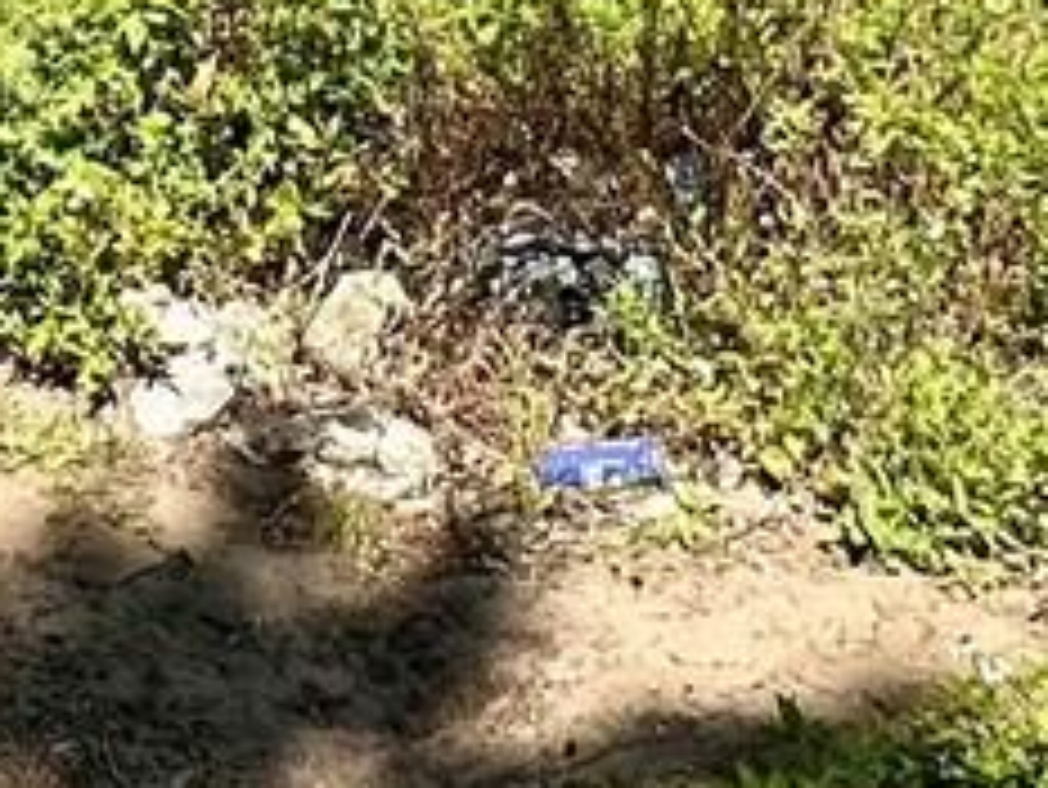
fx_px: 2908
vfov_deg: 14.2
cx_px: -99
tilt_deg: -7.1
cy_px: -464
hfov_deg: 19.6
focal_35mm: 96
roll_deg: -0.2
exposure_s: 1/1208
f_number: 2.2
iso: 40
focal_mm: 2.22
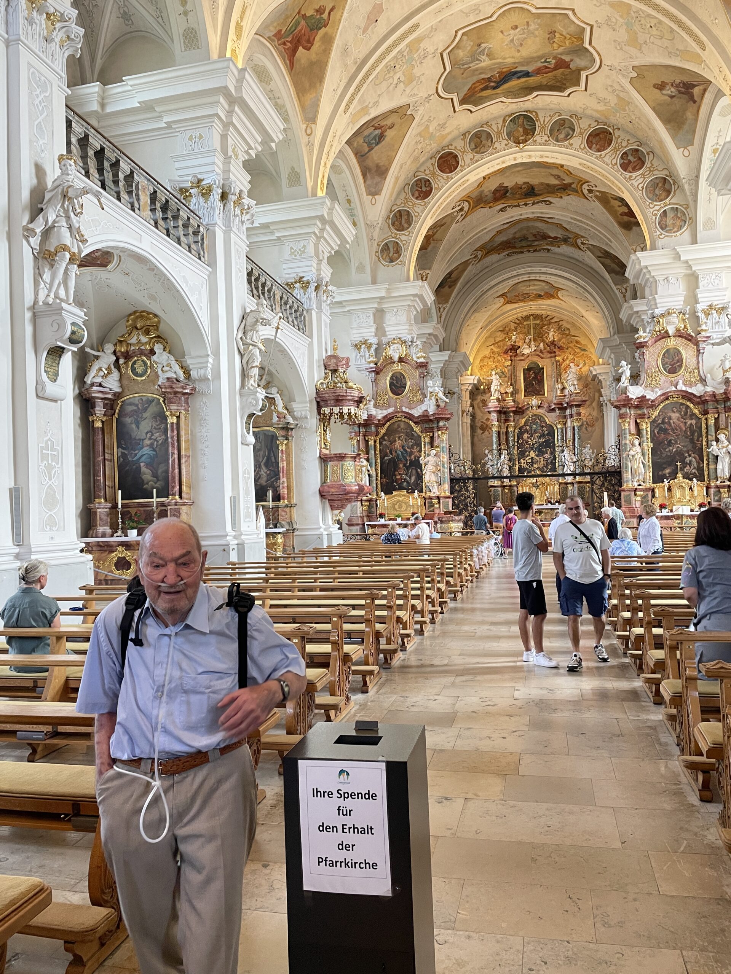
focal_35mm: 26
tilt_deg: +2.1
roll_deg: +2.0
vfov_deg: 67.3
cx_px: 366
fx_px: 732
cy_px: 487
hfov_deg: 53.1
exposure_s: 1/50
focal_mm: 4.2
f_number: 1.6
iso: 80
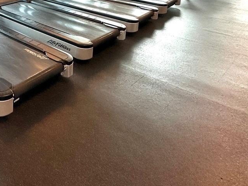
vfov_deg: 34.3
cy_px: -26
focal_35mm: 35
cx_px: -3
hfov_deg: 44.4
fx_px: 251
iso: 125
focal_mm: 2.22
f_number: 2.2
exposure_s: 1/99
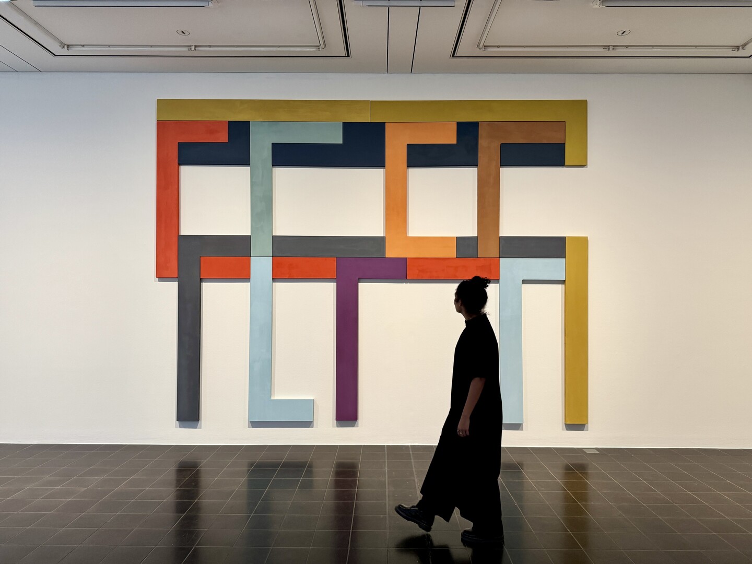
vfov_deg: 56.8
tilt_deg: +0.9
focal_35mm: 24
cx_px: 376
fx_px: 521
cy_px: 282
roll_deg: -0.4
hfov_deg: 71.6
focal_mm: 6.76
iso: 200
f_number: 1.78
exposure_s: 1/109
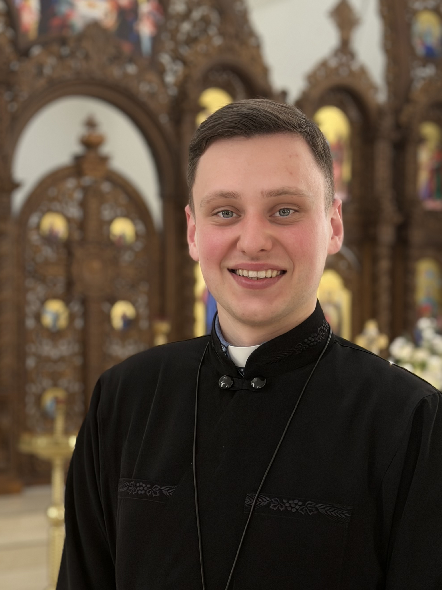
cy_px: 390
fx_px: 1243
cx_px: 259
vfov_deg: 26.5
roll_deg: -0.5
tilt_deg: -2.4
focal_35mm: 73
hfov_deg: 20.1
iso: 64
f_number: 1.78
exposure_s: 1/100
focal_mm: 6.76
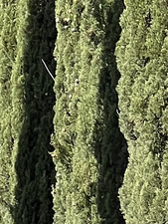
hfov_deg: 2.7
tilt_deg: +4.6
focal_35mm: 548
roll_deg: -0.7
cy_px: 42
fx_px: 3543
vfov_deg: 3.6
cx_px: -281
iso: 32
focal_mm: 9
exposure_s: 1/536
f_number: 2.8
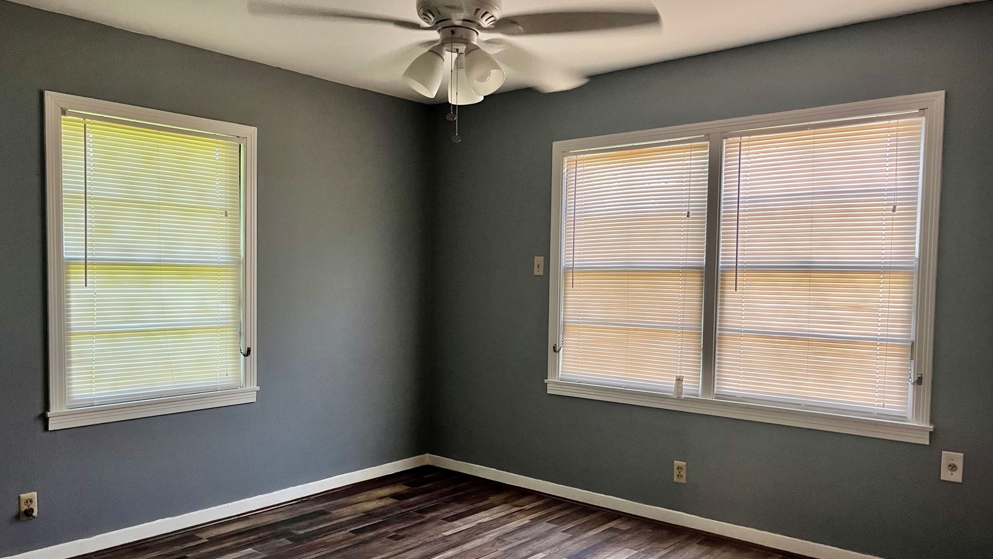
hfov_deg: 66.1
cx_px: 486
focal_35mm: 29
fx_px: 764
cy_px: 309
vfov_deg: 40.1
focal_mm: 5.1
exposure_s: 1/60
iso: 125
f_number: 1.6
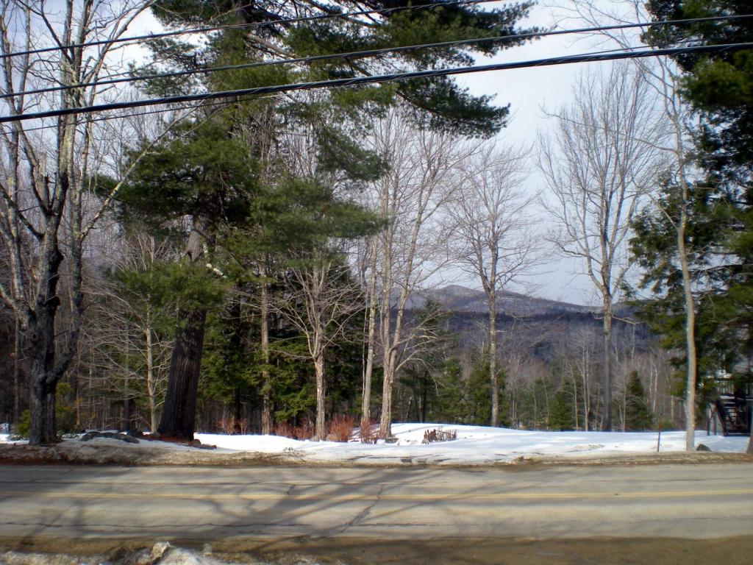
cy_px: 282
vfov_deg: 37.7
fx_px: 827
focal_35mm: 38
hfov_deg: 49.0
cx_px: 376
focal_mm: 6.3
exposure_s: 1/340
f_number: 4.6
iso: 64
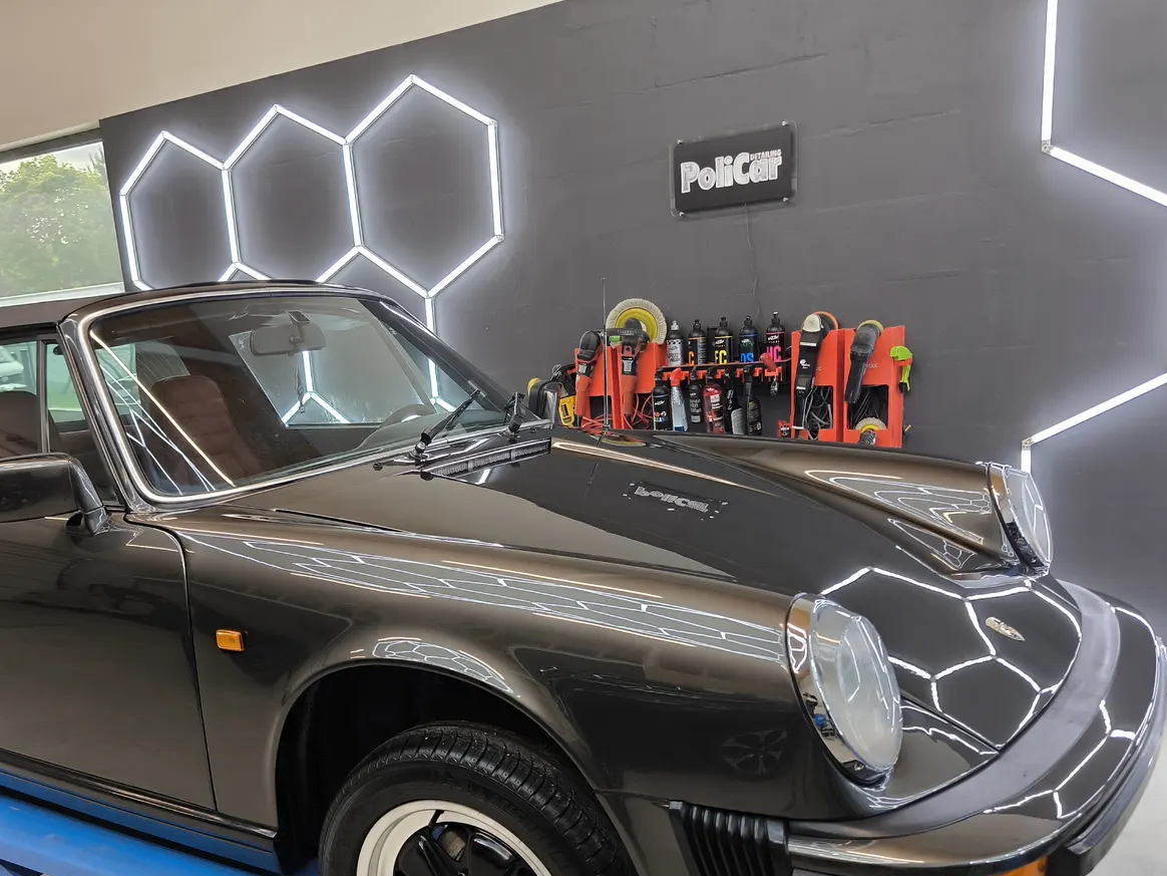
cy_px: 593
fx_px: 1113
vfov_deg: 42.3
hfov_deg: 55.0
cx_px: 481
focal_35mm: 33
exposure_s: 1/100
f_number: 1.9
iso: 100
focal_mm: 6.92
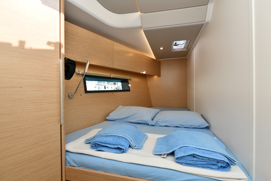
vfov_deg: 70.4
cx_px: 136
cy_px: 90
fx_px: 128
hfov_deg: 93.3
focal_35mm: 17
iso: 500
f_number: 5.6
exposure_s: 1/125
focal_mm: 17
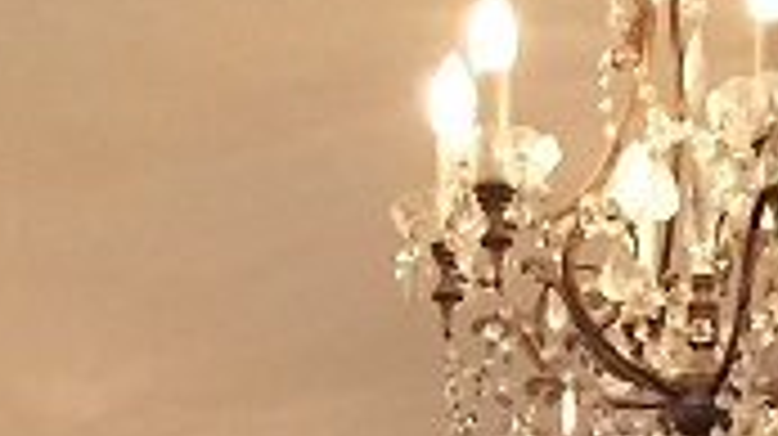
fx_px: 3772
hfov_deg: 11.8
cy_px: 1223
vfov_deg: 6.2
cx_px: 378
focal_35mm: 183
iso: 400
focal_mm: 4.15
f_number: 2.2
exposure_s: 1/17
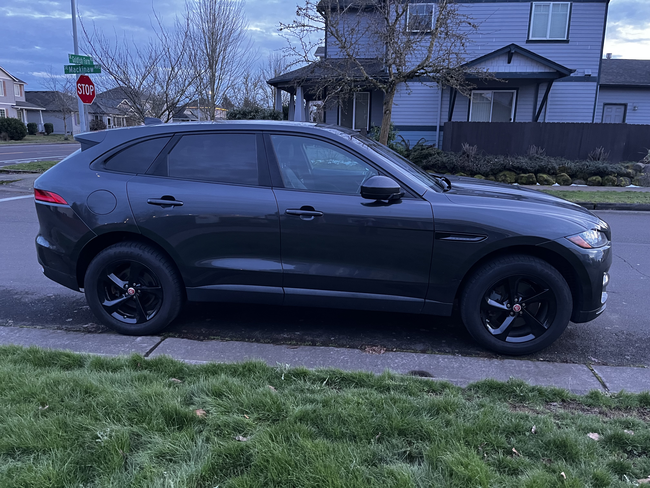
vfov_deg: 53.1
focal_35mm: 26
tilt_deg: -11.4
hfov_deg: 67.3
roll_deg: -0.6
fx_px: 488
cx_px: 325
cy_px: 244
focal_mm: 5.1
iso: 500
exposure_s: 1/40
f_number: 1.6
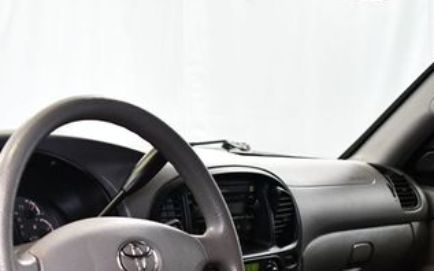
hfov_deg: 27.3
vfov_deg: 17.2
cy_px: 278
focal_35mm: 74
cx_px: 82
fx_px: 875
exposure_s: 1/100
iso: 3200
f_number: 4
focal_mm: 24
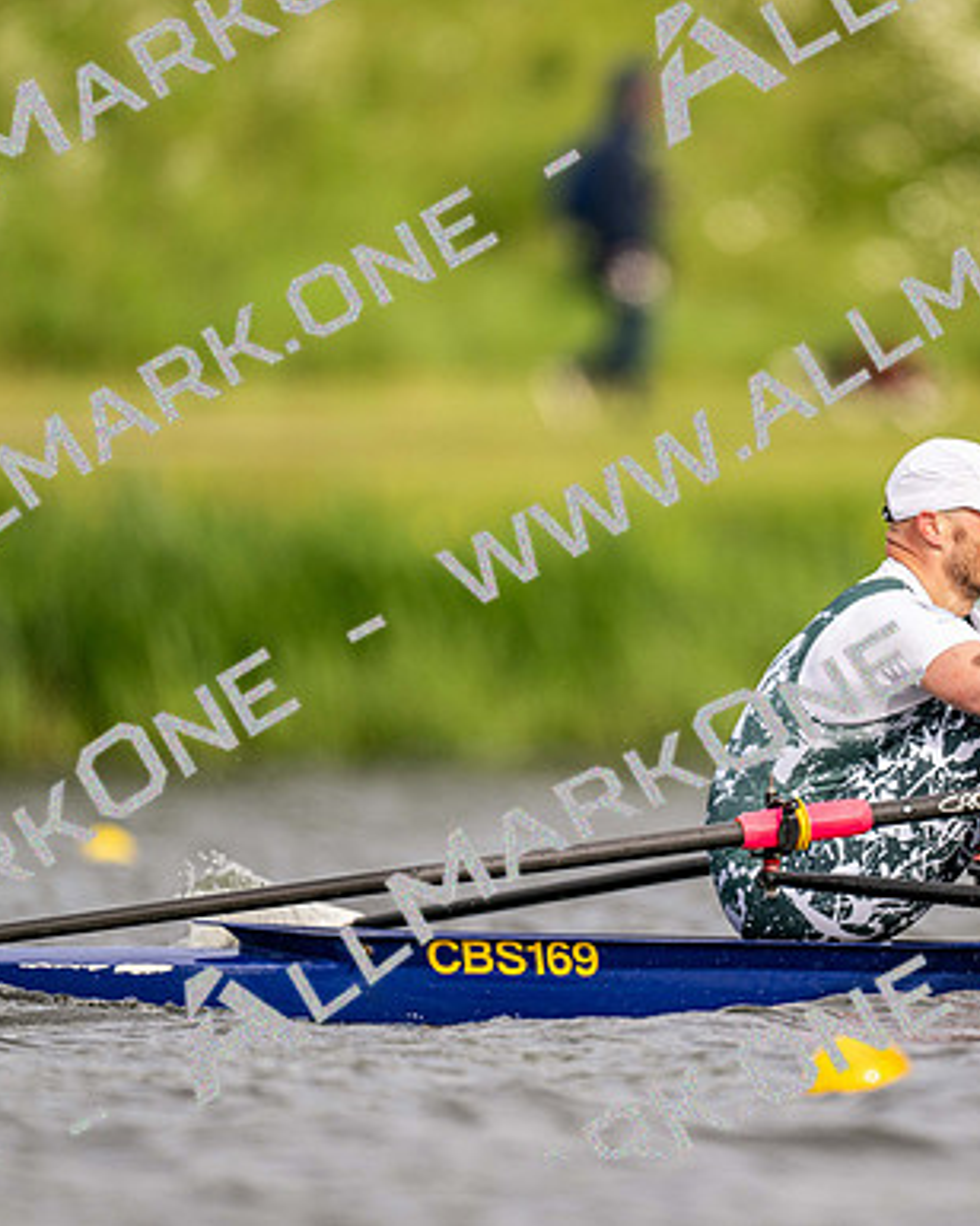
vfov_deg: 2.3
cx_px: 830
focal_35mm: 849
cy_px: 613
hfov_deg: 1.8
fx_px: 30781
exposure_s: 1/2500
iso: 500
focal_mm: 600
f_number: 4
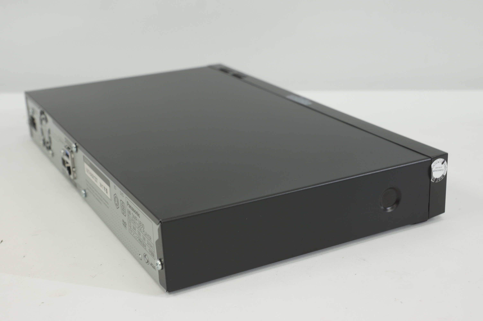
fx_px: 804
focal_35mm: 60
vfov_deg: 22.6
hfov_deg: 33.4
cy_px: 160
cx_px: 242
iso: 100
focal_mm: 40
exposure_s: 1/15
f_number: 7.1
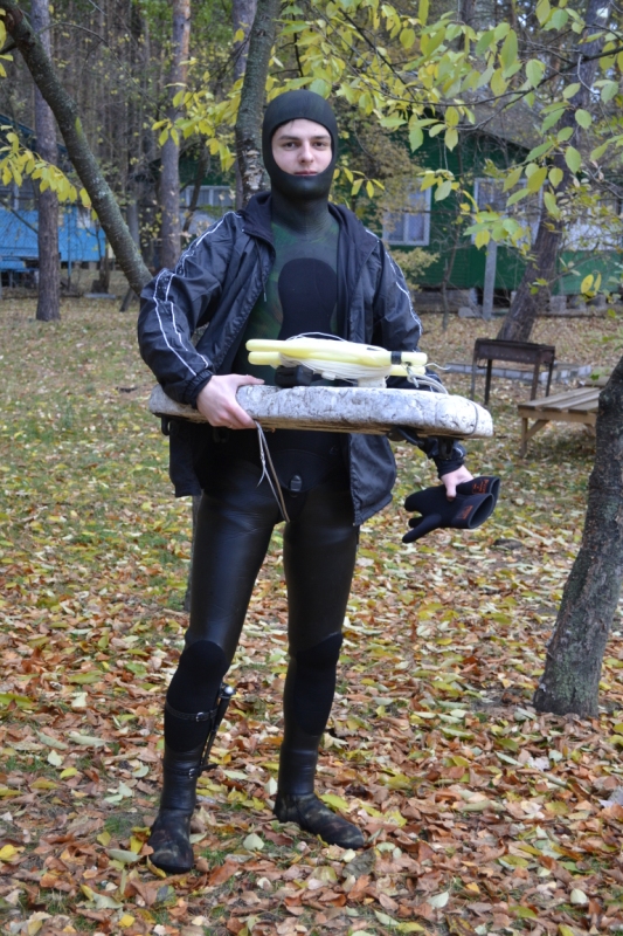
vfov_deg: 41.1
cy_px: 468
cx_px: 312
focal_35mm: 48
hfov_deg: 28.1
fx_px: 1246
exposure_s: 1/125
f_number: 5.6
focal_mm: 32
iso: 320
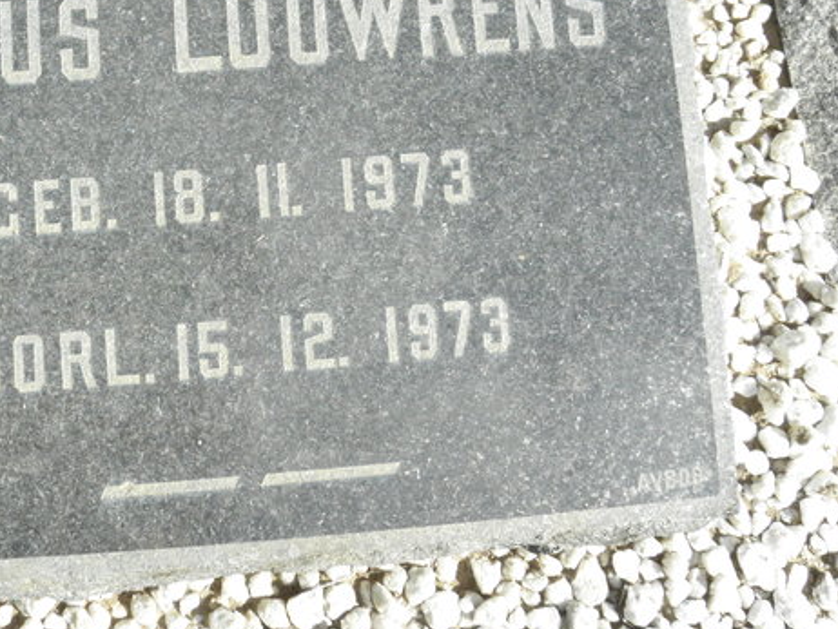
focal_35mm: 45
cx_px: 171
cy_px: 125
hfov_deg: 40.4
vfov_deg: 31.4
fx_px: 1090
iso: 200
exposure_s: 1/500
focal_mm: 4.6
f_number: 6.3
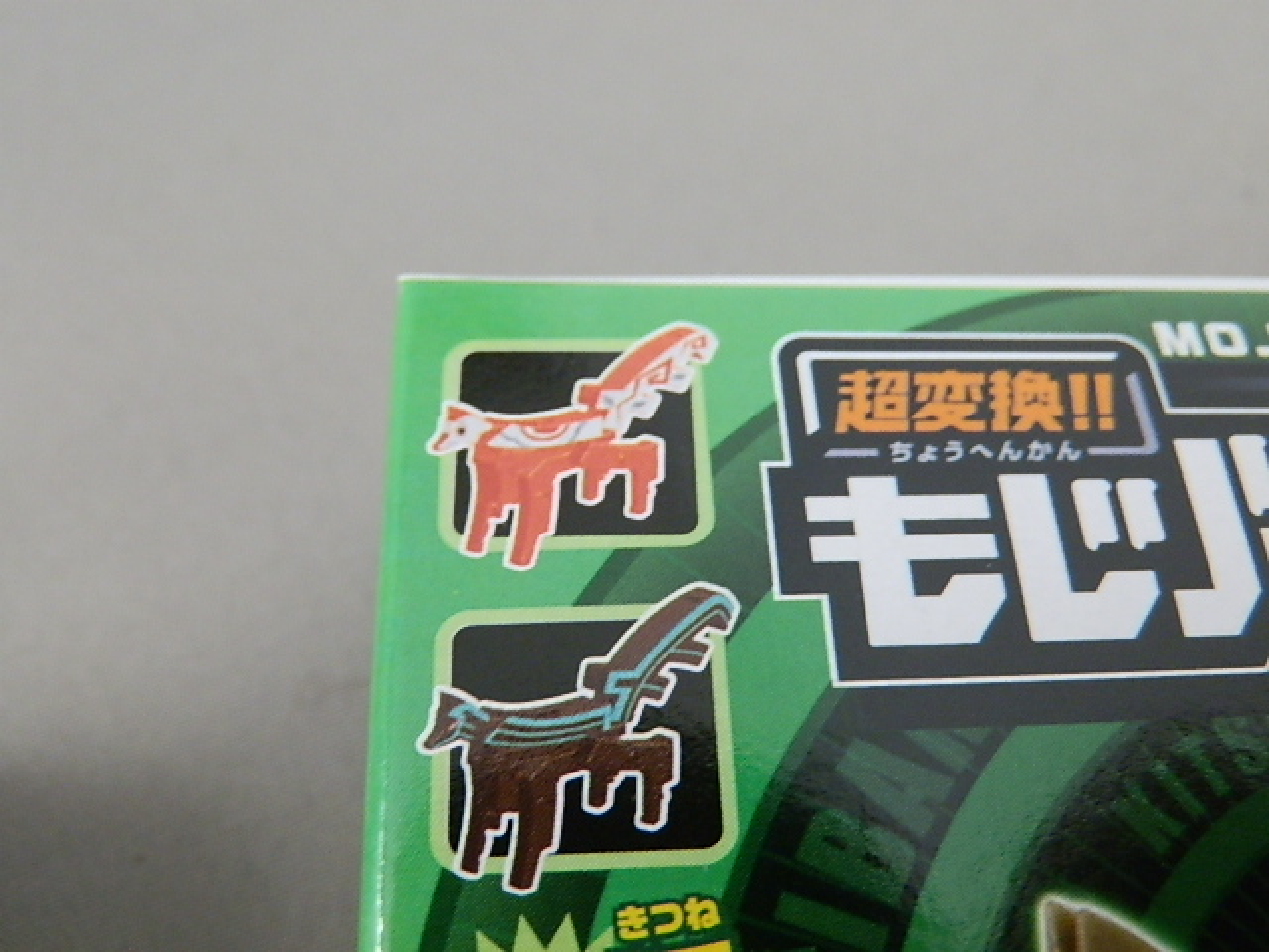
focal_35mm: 34
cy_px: 476
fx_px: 1246
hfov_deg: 54.0
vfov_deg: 41.8
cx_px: 634
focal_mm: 6.17
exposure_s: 1/8
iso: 250
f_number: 3.5
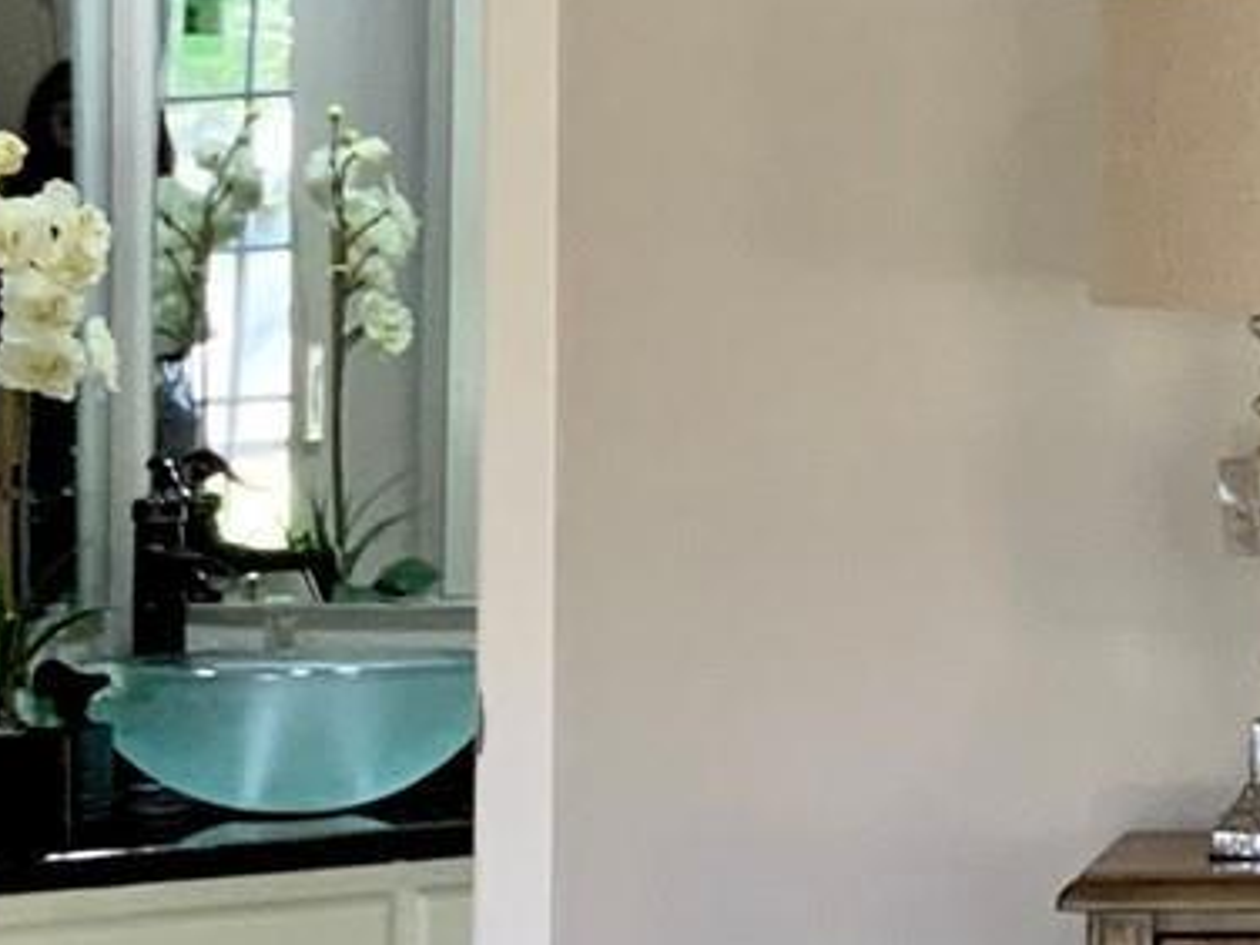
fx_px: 5751
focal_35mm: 158
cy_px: 178
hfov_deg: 11.9
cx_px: 1934
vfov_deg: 9.4
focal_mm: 3
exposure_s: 1/60
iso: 80
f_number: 1.8
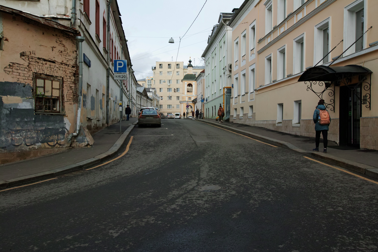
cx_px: 189
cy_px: 126
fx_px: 315
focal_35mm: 30
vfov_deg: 43.6
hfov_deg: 61.9
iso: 100
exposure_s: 1/100
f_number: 10
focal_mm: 20
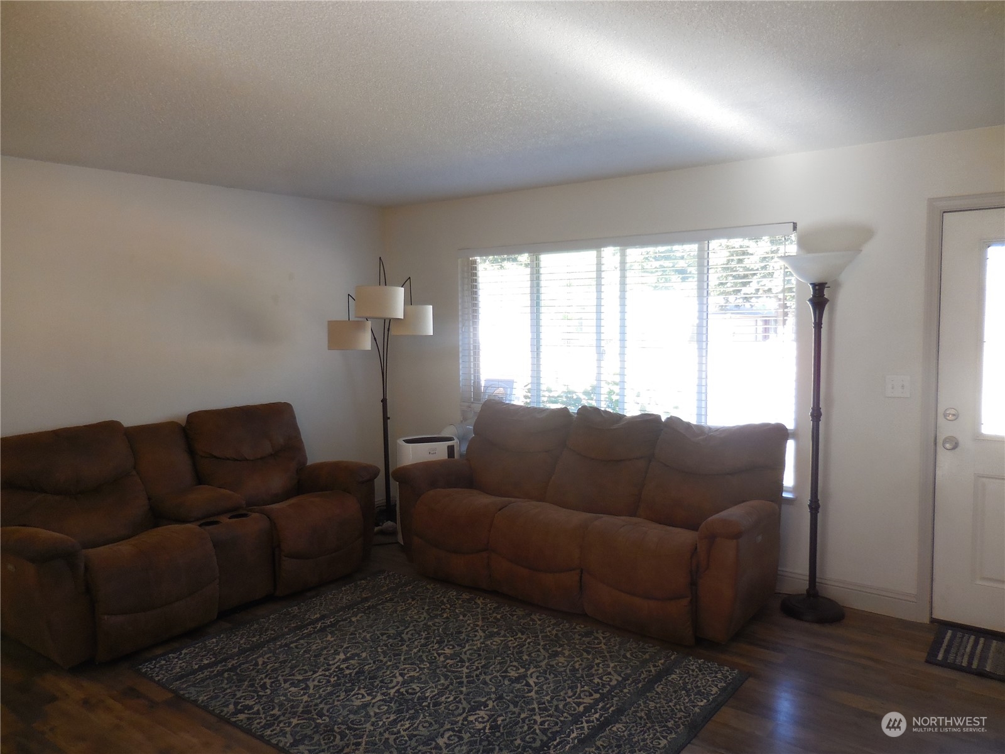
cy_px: 377
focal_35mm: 25
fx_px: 726
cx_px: 502
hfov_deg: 69.4
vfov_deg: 54.9
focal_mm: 4.5
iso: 160
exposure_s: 1/30
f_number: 3.3
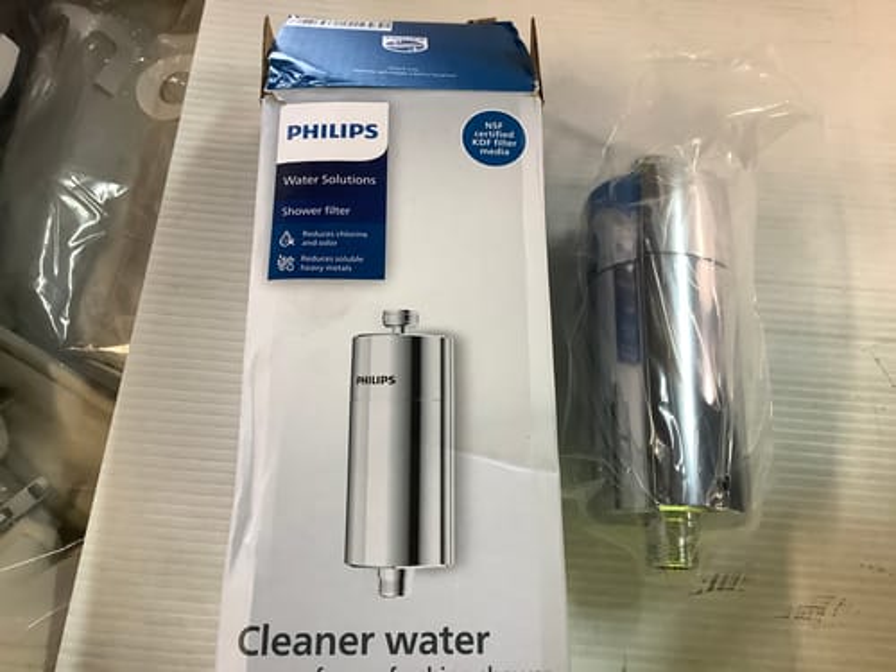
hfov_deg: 58.4
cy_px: 336
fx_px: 802
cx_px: 448
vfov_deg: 45.4
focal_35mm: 31
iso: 125
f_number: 2.4
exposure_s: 1/50
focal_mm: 3.3
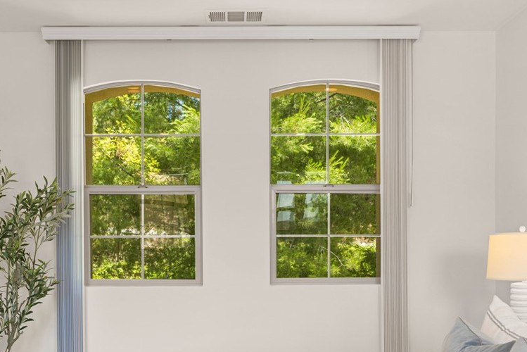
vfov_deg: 32.5
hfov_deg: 47.3
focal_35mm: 41
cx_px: 235
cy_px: 218
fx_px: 600
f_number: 5
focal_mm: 30
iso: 250
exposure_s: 1/13
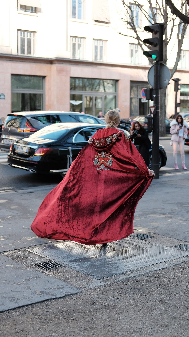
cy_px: 168
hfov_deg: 21.4
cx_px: 111
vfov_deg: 37.2
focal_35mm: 56
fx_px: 499
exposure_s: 1/2000
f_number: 2
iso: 640
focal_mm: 35
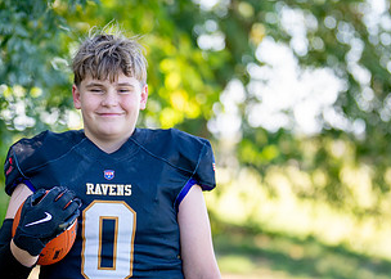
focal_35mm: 124
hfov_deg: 16.1
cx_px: 124
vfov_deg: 11.6
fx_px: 1377
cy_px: 202
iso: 100
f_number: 1.2
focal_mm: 50
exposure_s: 1/1250
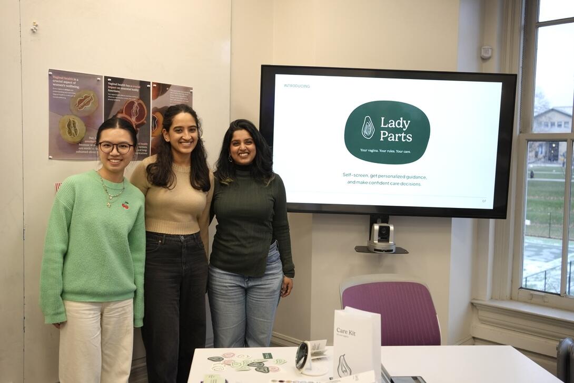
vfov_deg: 37.8
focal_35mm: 35
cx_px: 287
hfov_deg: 54.4
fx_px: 558
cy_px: 192
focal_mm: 35
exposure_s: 1/160
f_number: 4
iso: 800
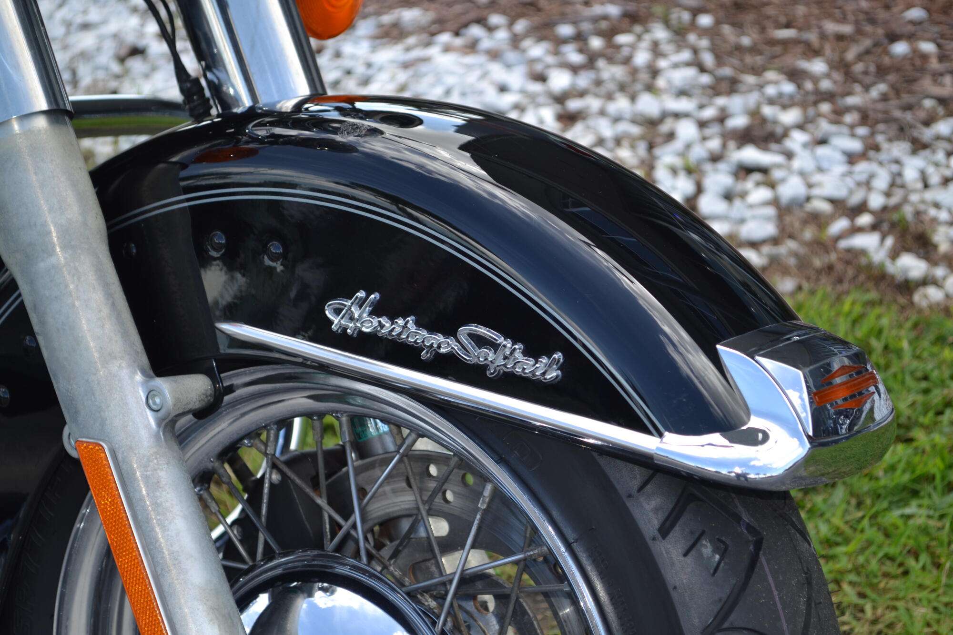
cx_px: 476
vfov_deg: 16.6
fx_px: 2184
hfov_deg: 24.6
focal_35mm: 82
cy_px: 318
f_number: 5.6
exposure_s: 1/100
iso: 100
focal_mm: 55
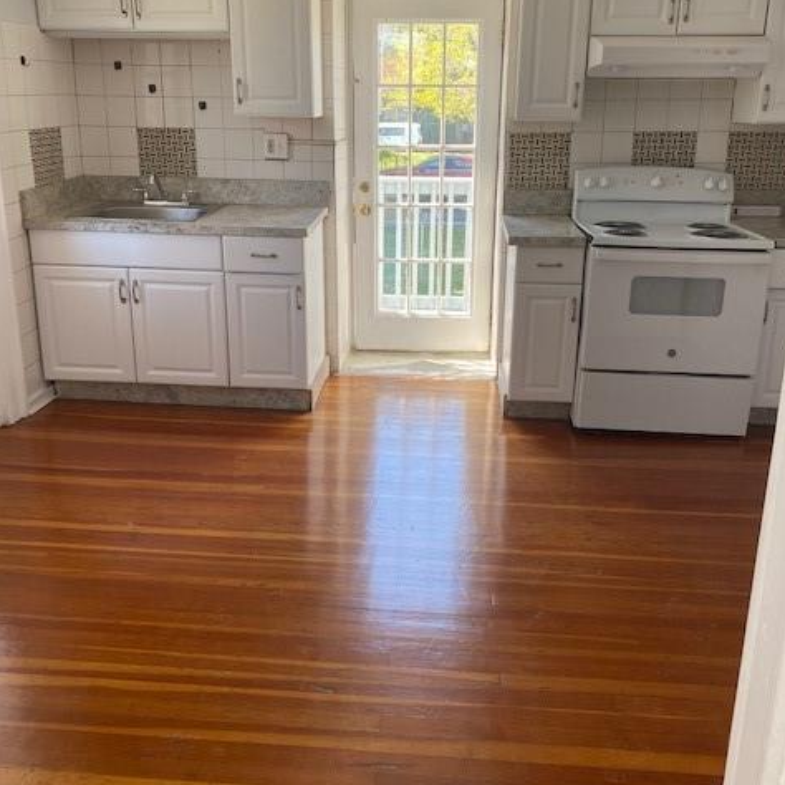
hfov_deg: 52.5
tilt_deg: -16.7
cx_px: 392
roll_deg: -0.2
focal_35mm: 31
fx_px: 795
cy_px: 336
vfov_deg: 52.3
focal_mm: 4.25
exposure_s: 1/122
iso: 50
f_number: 1.8
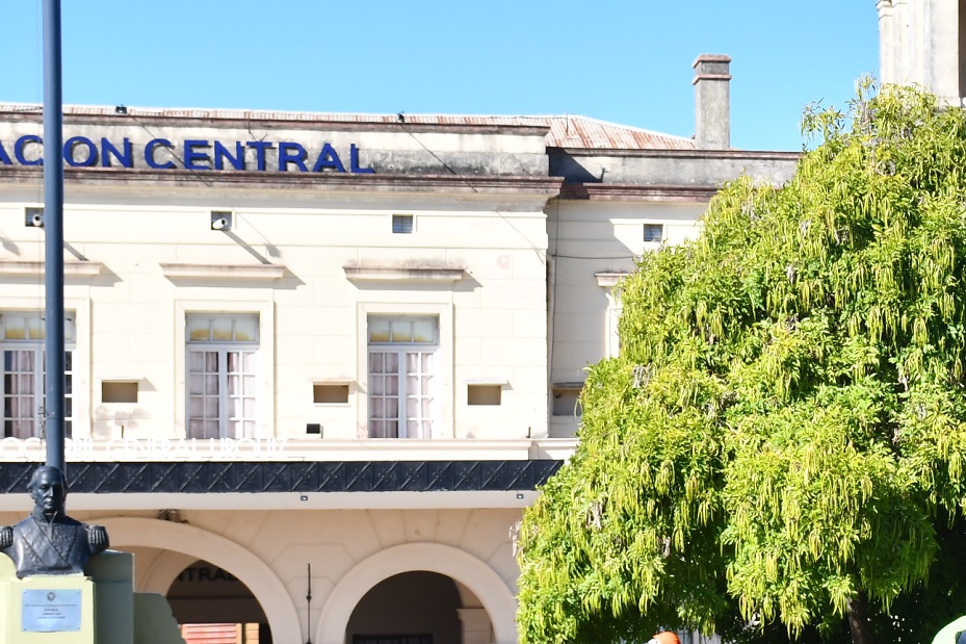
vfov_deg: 12.2
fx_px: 3005
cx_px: 804
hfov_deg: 18.1
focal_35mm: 112
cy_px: 445
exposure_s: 1/800
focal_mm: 35
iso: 250
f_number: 6.3
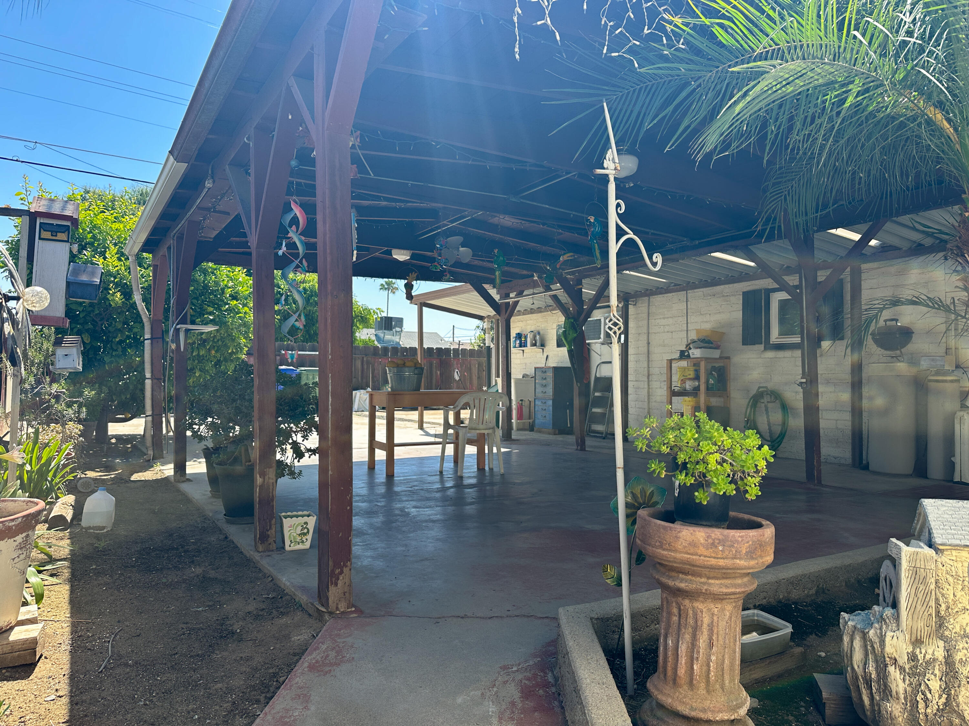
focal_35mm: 24
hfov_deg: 71.6
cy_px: 363
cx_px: 484
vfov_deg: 56.8
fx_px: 672
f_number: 1.8
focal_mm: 6.86
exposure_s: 1/1250
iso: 80
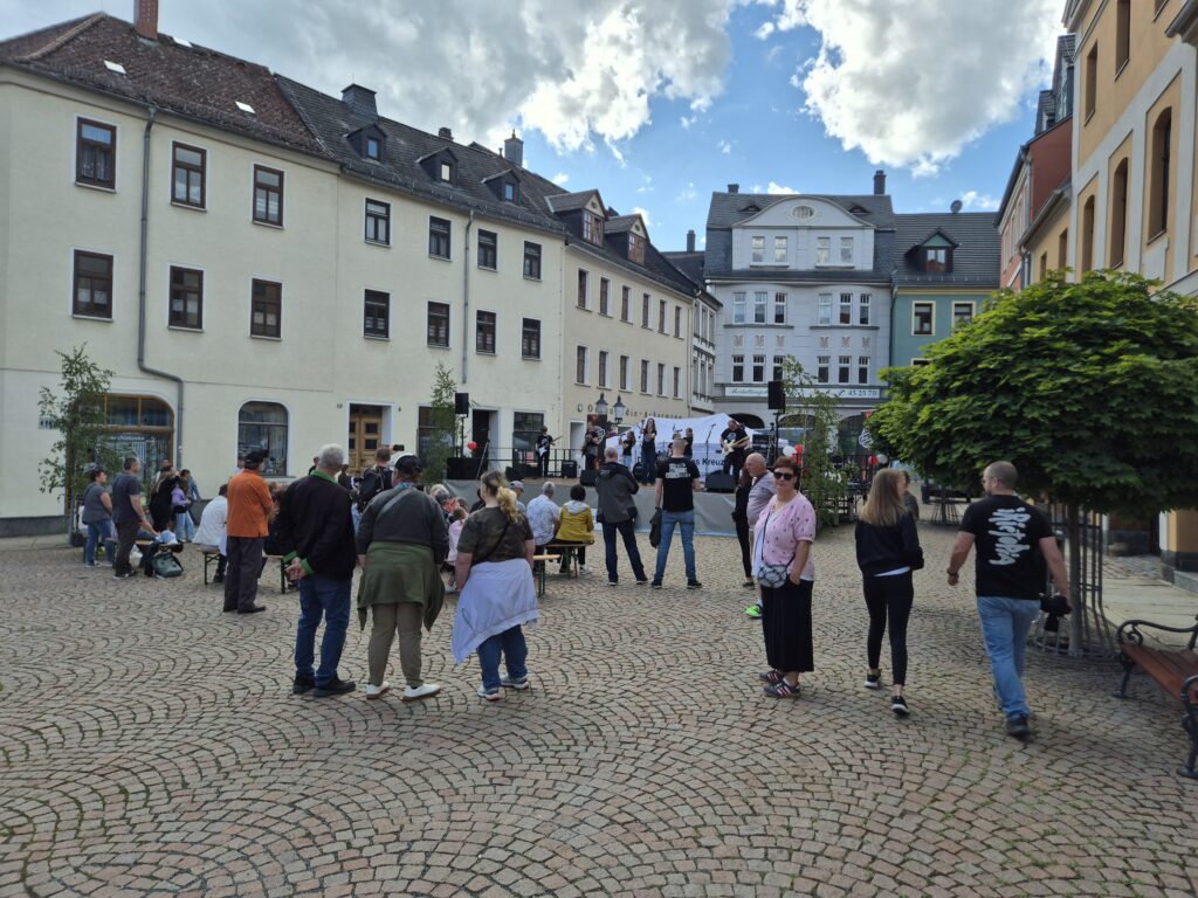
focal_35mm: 23
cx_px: 599
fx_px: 796
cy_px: 449
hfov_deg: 73.9
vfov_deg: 58.9
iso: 25
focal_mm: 5.4
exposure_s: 1/956
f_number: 1.8
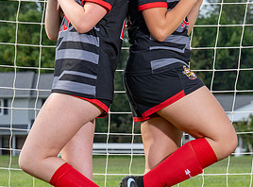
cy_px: 96
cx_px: 147
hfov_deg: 7.6
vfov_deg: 5.6
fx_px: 1912
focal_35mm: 263
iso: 160
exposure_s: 1/400
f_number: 6.3
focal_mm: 81
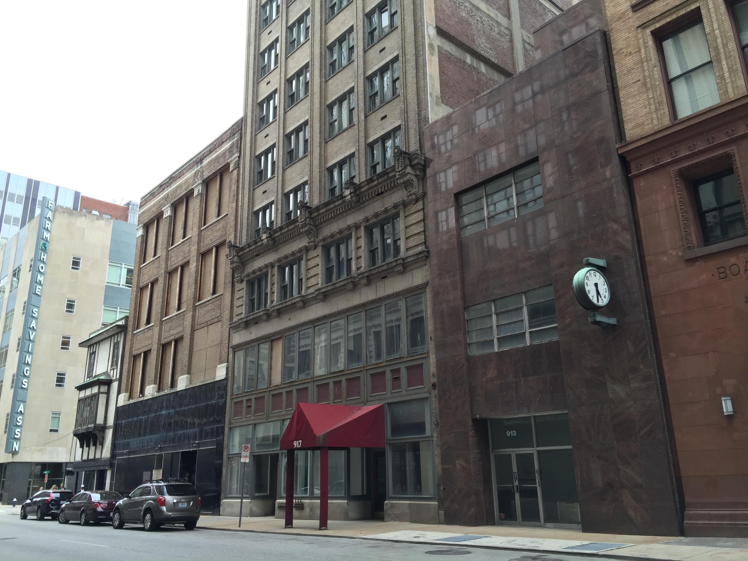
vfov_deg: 48.2
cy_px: 280
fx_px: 627
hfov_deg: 61.7
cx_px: 374
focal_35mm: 29
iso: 32
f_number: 2.2
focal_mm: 4.15
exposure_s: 1/121
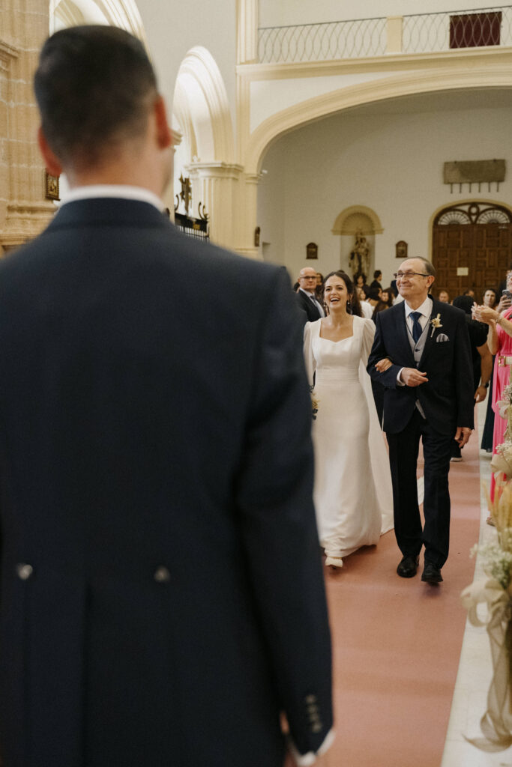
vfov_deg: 49.5
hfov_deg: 34.2
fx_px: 832
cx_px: 256
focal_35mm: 39
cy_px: 384
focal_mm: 39
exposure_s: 1/200
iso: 5000
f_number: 2.8
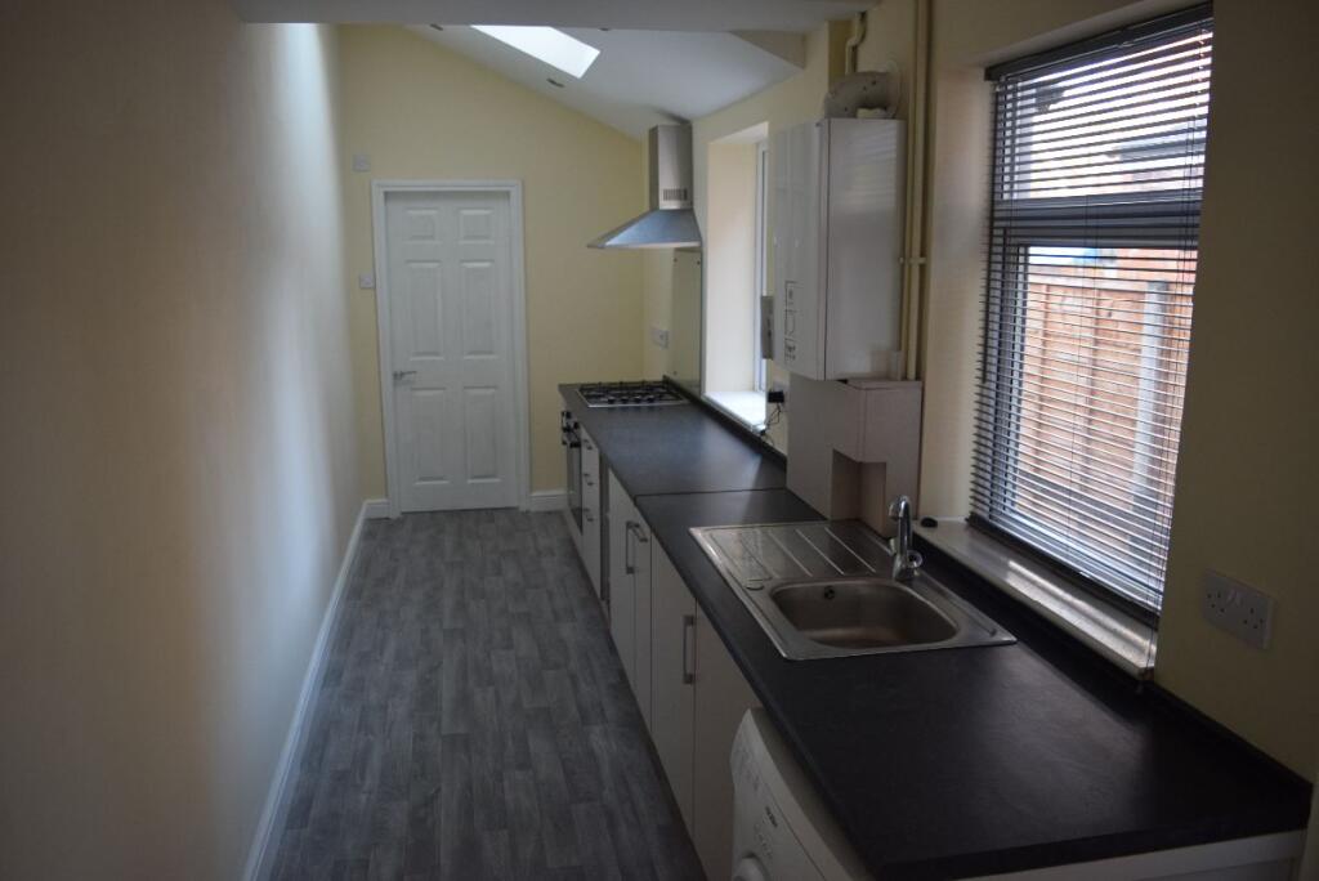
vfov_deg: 48.0
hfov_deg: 67.4
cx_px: 660
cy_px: 440
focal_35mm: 27
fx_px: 990
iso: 640
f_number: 4
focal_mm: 18
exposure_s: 1/60
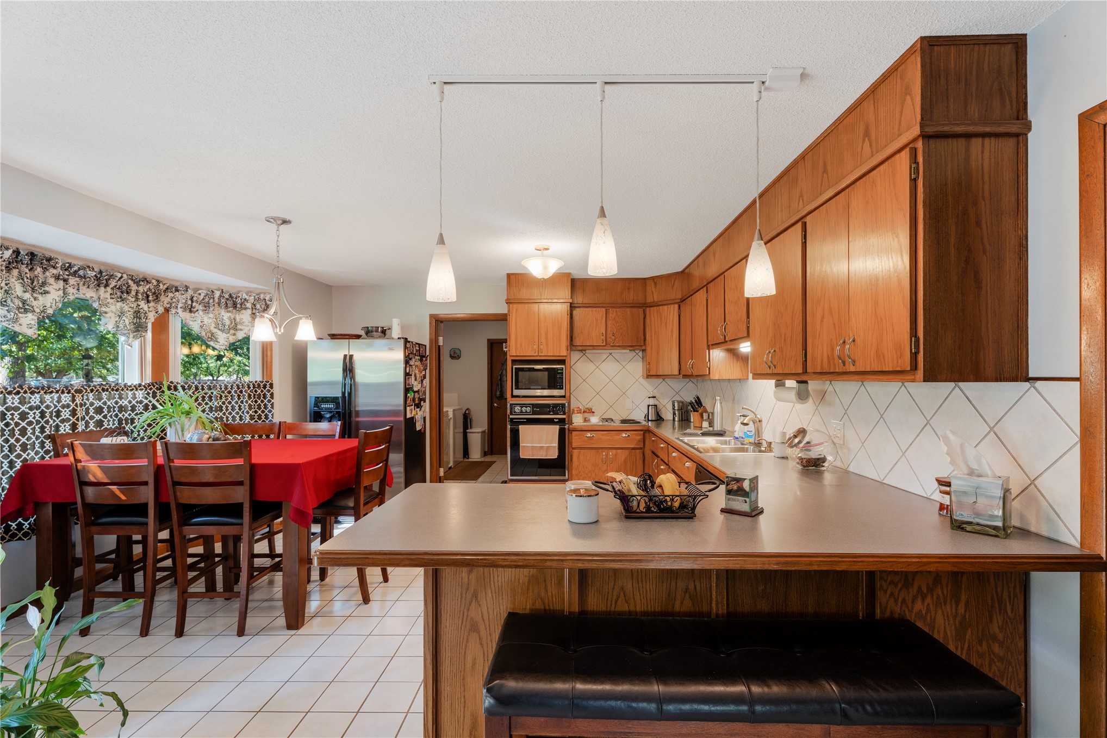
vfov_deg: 73.7
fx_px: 492
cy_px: 369
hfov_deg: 96.7
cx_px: 554
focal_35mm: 16
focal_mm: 16
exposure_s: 1/2
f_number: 8
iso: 200
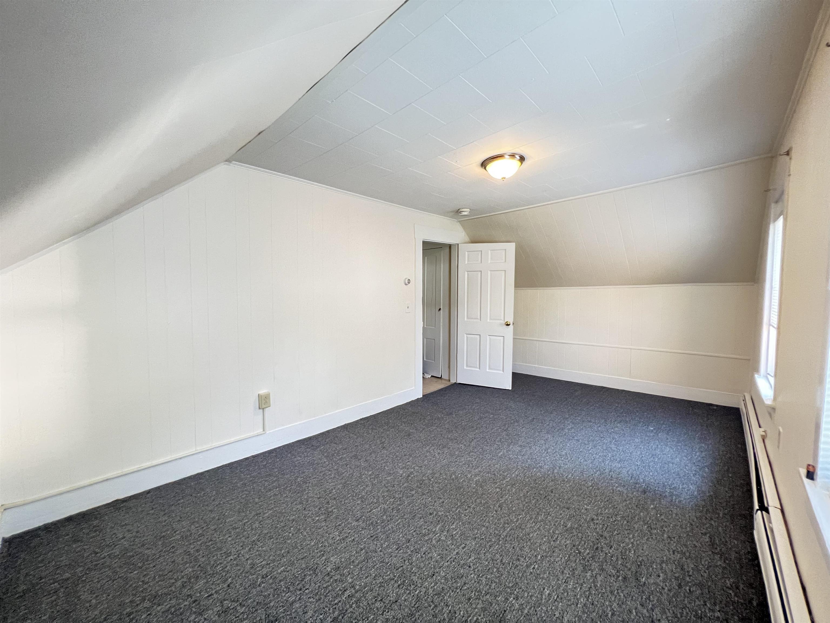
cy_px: 312
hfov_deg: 106.2
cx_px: 415
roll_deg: +0.2
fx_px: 312
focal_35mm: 13
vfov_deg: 89.9
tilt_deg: -3.2
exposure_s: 1/60
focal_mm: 1.57
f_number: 1.8
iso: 320
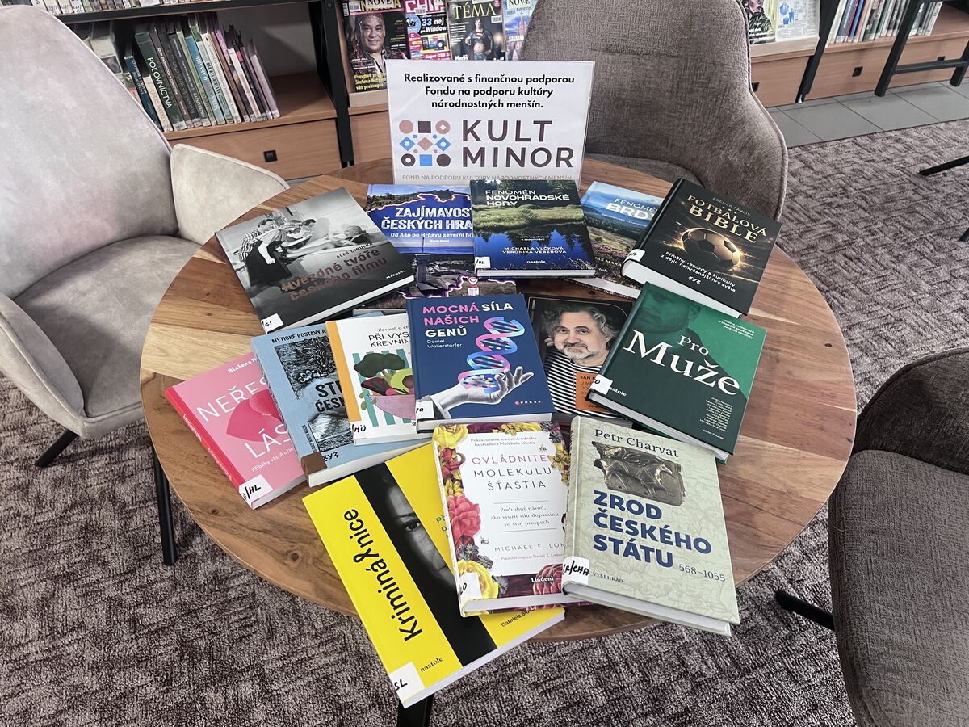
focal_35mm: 26
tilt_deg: -44.9
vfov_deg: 53.1
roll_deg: -2.3
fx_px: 728
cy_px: 364
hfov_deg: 67.3
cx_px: 484
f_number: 1.5
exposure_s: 1/50
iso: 200
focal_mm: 5.7
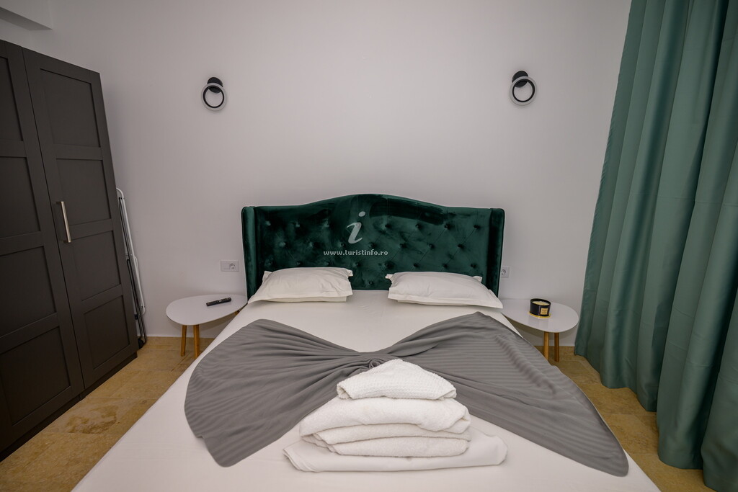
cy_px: 246
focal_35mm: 17
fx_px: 349
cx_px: 369
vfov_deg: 70.5
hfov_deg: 93.3
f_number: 3.5
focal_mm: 17
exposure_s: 1/250
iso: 640
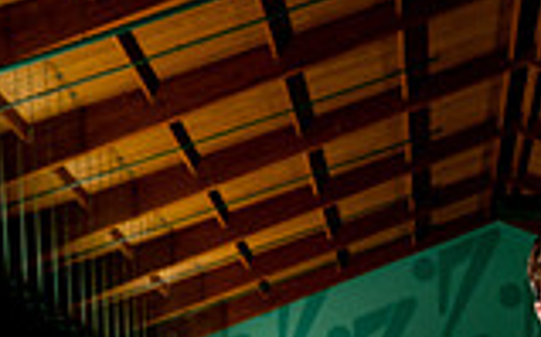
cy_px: 742
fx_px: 1826
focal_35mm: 124
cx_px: 466
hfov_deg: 16.7
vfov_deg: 9.6
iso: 640
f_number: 6.3
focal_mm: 43
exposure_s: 1/250
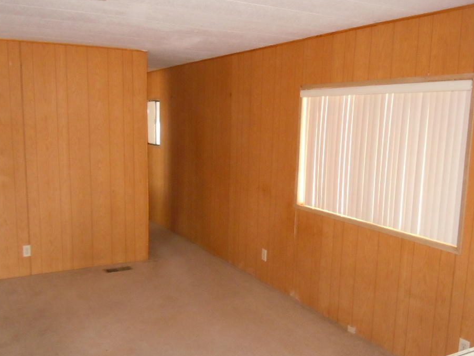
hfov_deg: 53.9
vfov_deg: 41.7
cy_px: 200
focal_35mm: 34
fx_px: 466
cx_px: 219
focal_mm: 5.4
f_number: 3.5
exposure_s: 1/30
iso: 800
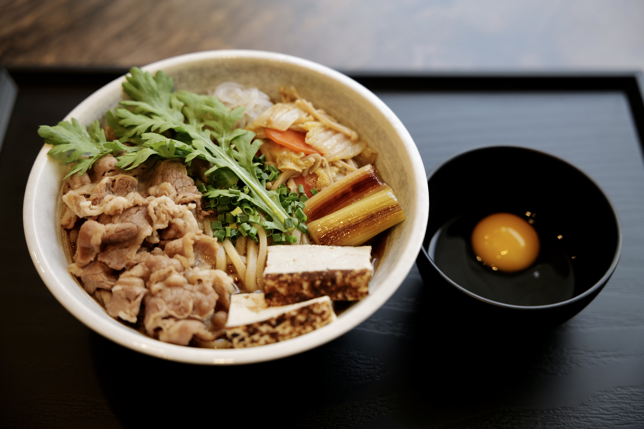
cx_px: 322
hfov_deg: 40.3
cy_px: 214
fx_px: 876
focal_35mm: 49
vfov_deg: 27.5
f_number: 2.8
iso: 320
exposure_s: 1/125
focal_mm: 49
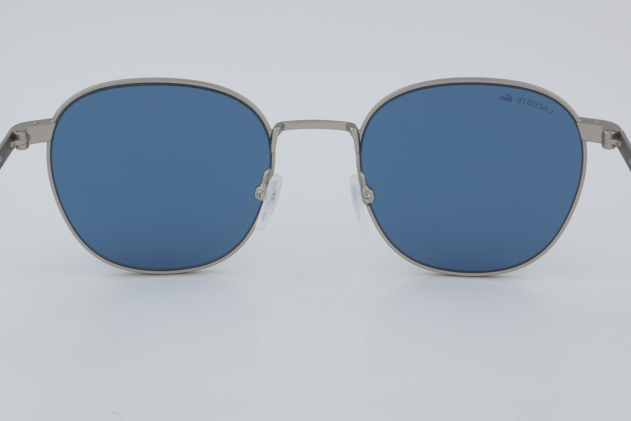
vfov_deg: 18.2
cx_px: 316
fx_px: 1314
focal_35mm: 75
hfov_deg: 27.0
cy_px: 210
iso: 100
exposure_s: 1/4
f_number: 32
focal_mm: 50
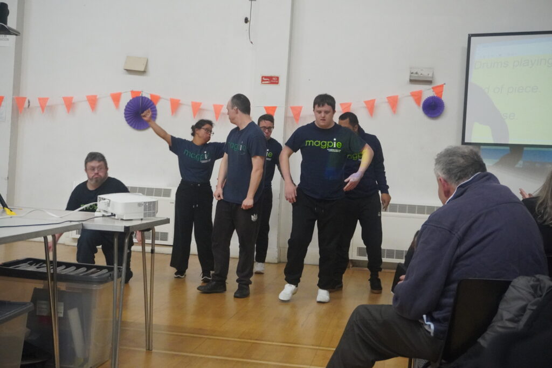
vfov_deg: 29.0
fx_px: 713
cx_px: 276
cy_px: 184
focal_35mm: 46
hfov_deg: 42.3
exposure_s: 1/100
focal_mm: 31
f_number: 5
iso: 6400
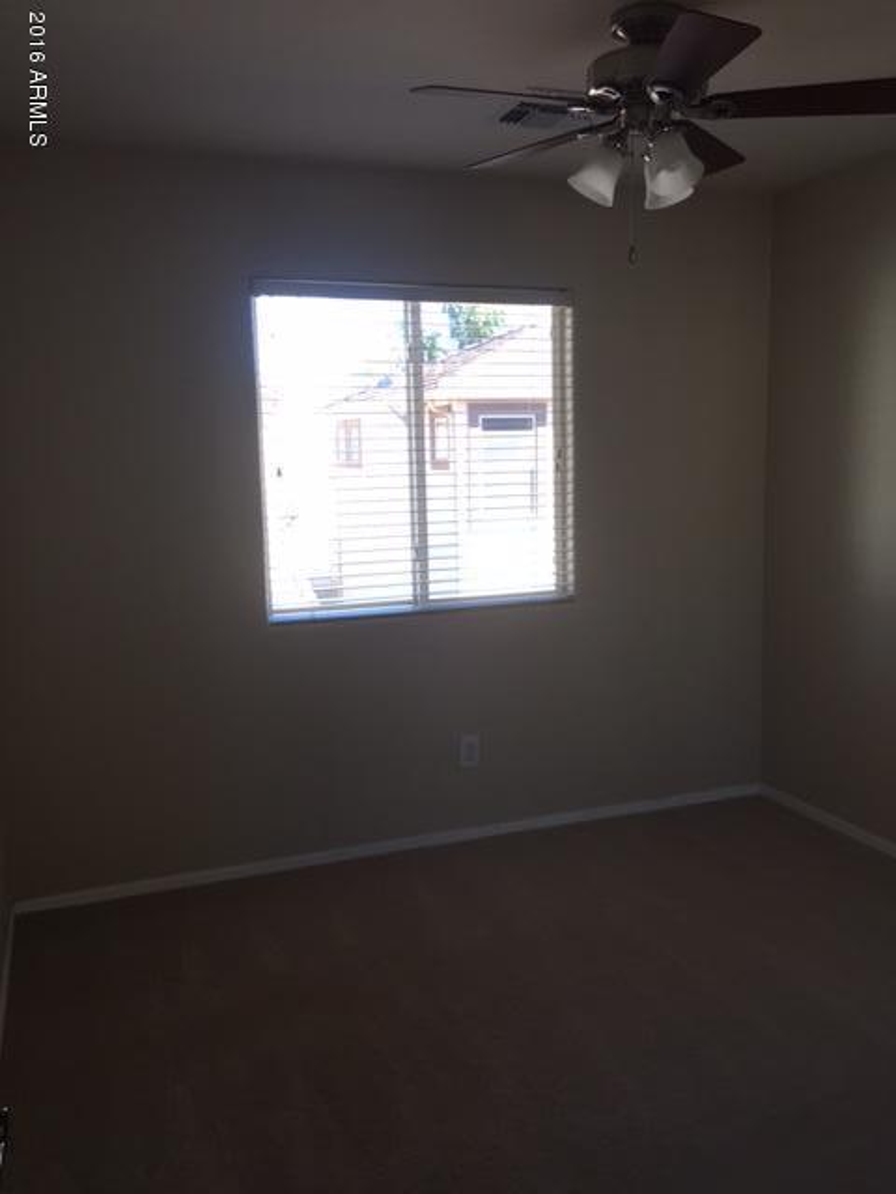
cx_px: 448
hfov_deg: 48.2
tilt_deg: -8.4
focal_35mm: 29
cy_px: 597
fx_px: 1001
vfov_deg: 61.7
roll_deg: +1.4
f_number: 2.2
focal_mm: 4.15
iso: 50
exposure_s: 1/120
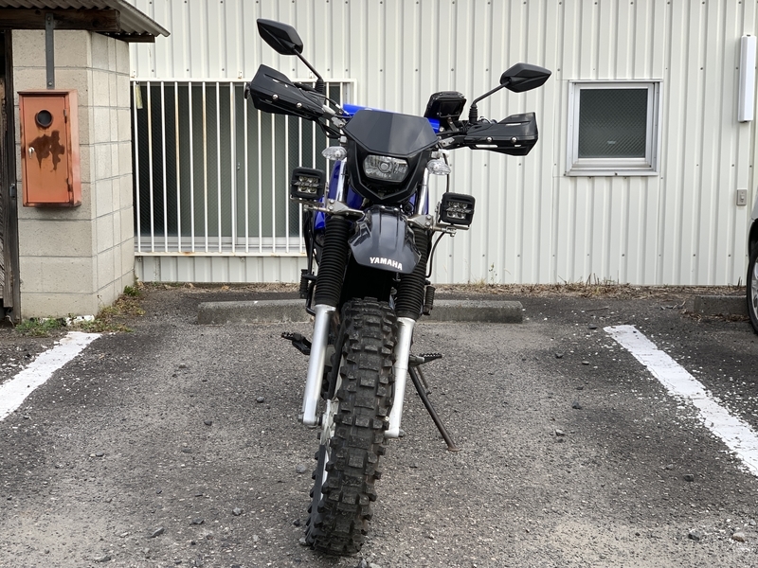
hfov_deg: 36.8
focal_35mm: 52
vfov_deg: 28.0
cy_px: 284
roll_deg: -0.3
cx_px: 379
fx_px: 1139
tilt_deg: -8.4
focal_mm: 6
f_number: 2.4
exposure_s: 1/122
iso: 16
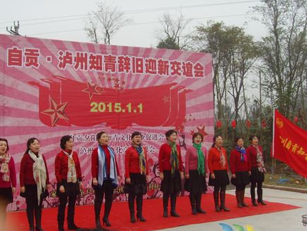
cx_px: 130
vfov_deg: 32.2
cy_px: 121
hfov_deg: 42.0
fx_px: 399
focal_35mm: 45
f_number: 3.5
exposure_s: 1/90
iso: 100
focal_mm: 6.6
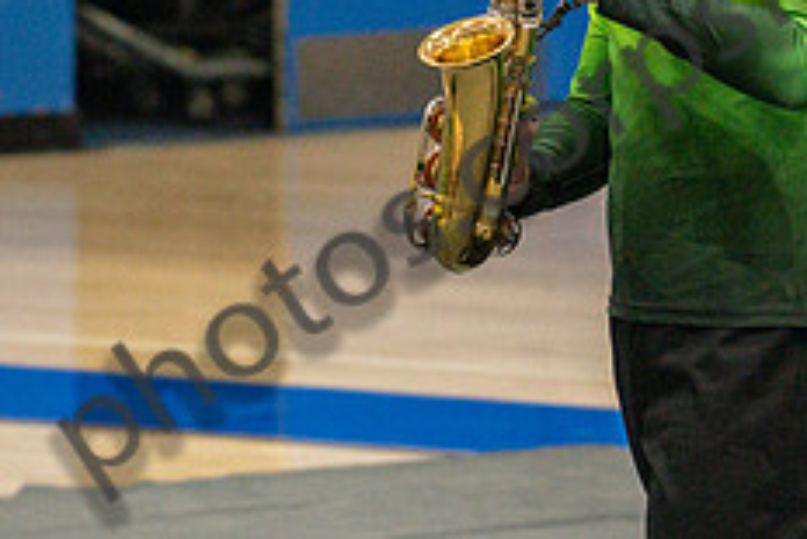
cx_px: 675
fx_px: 15544
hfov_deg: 3.0
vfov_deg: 2.0
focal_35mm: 693
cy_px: 279
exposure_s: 1/500
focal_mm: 180
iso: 6400
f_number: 4
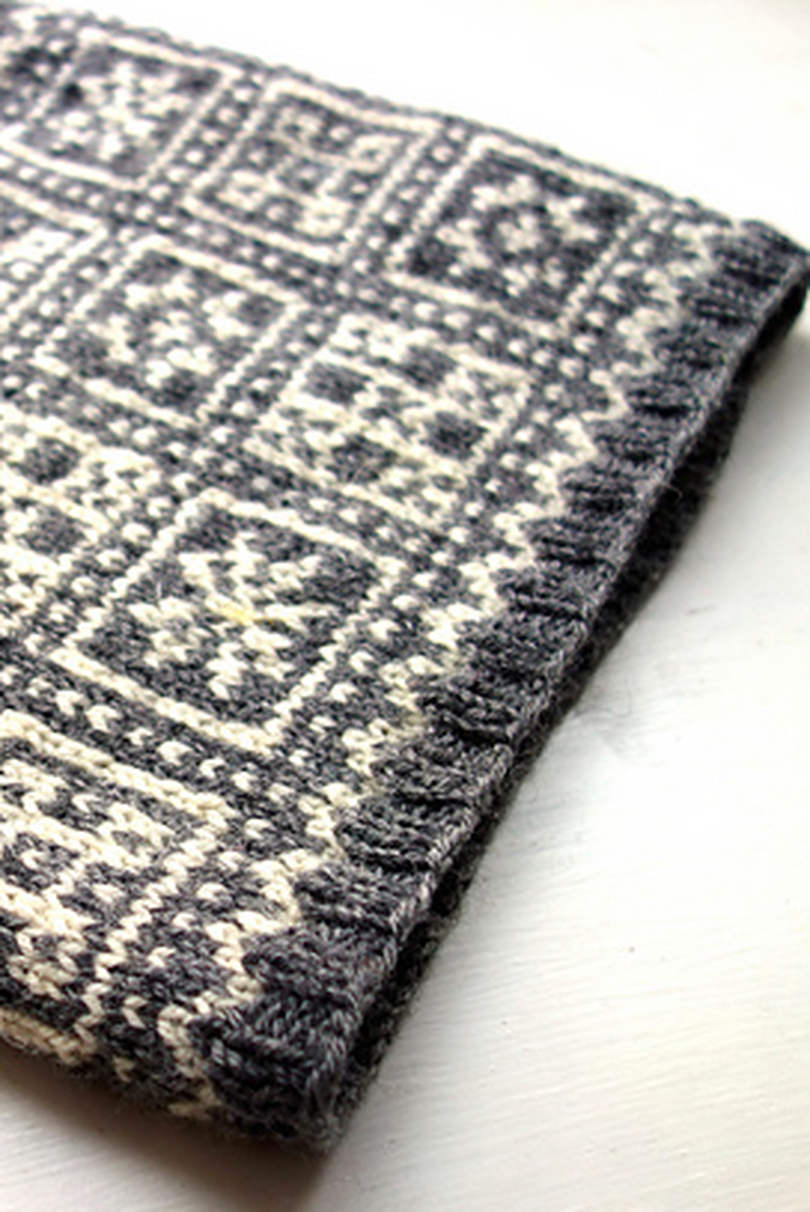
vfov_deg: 44.5
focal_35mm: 44
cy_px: 606
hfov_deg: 29.4
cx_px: 89
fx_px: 1482
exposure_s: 1/100
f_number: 2
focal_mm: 10.4
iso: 125
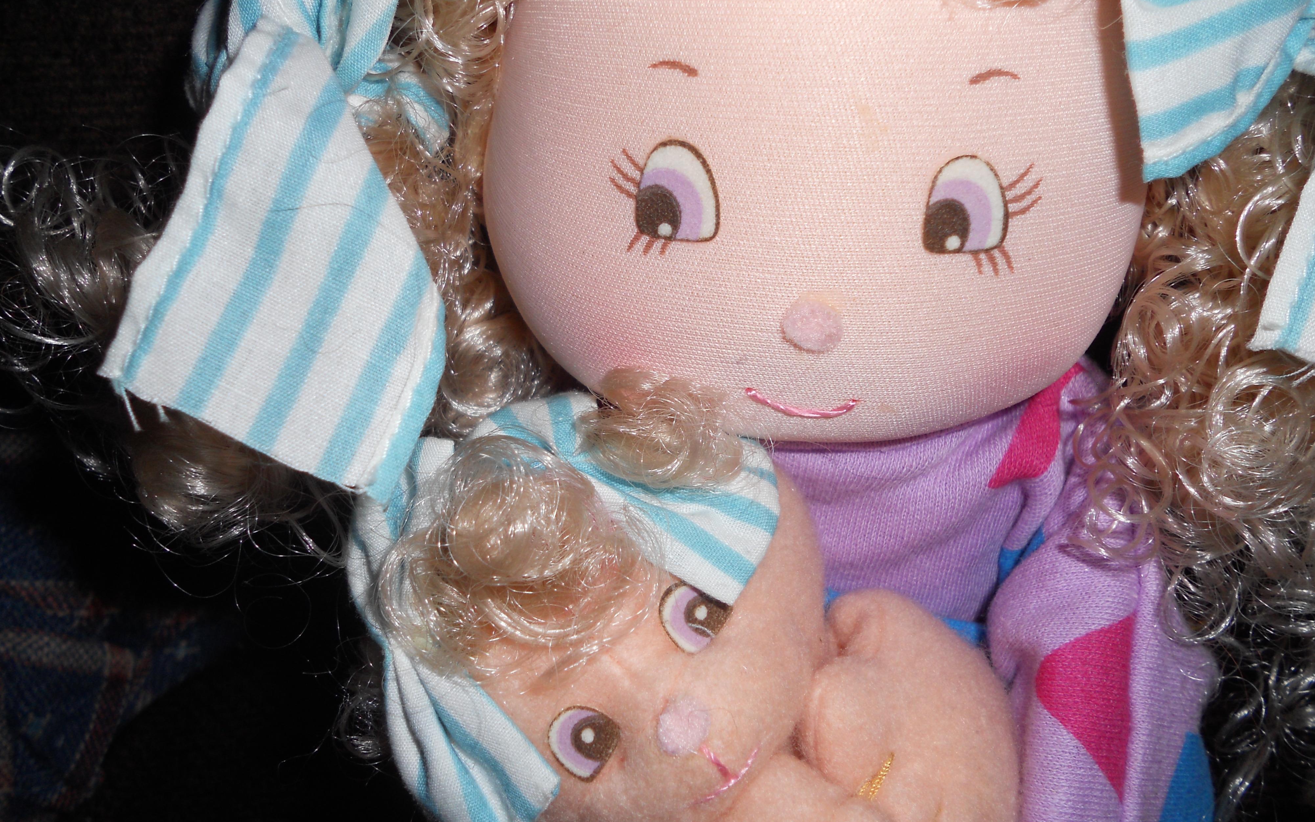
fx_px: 1218
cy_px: 381
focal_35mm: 34
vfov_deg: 37.3
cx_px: 658
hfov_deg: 56.7
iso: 80
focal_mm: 5.8
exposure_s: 1/25
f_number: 8.8
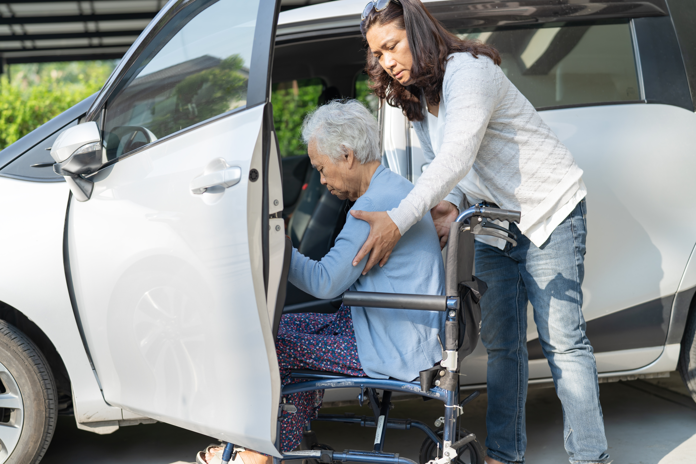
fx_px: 967
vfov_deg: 27.0
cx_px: 348
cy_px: 232
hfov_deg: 39.6
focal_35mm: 50
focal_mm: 50
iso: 100
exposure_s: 1/640
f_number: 2.2
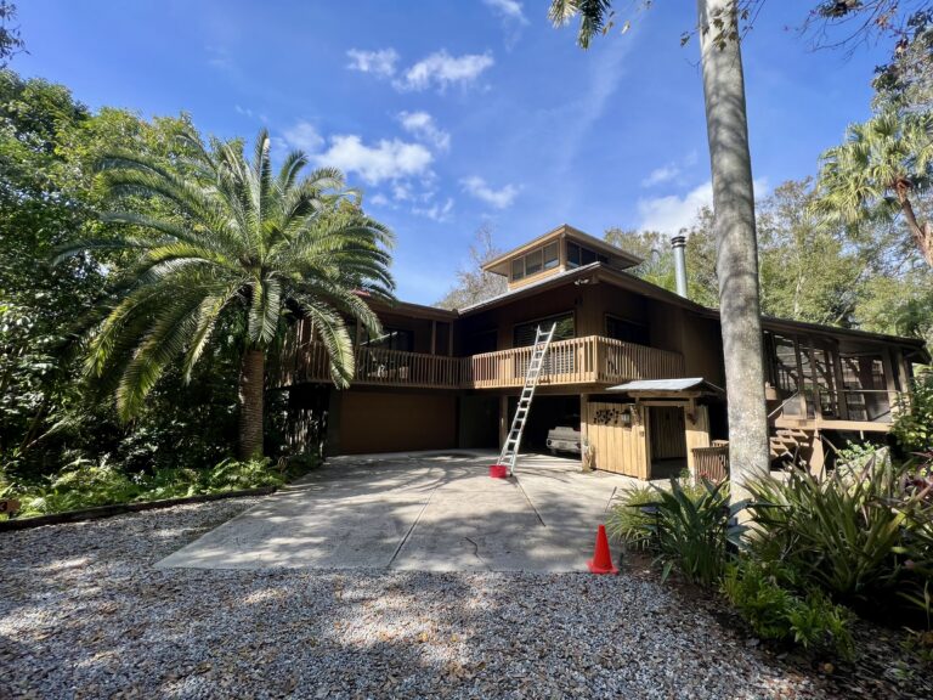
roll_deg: -0.6
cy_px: 350
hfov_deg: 106.2
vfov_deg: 89.9
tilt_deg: +8.8
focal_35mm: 13
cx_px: 466
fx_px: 350
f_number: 1.8
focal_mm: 1.57
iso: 32
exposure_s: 1/742
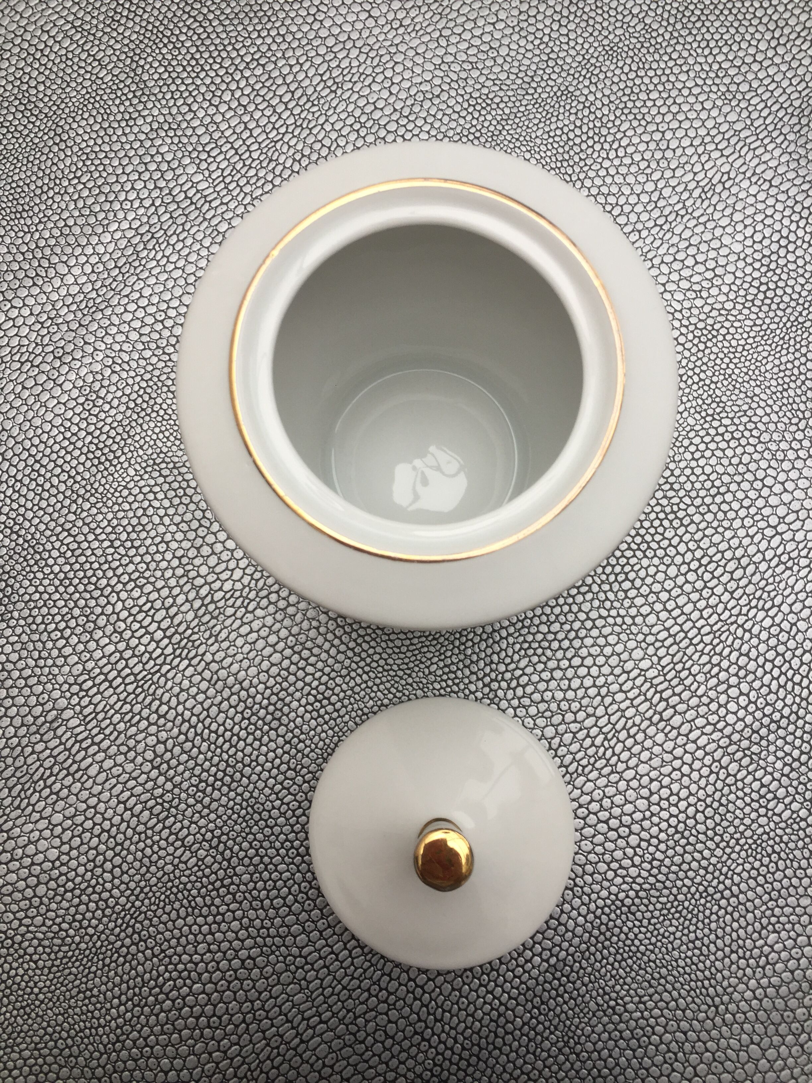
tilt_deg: -82.4
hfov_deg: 48.2
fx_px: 907
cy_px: 542
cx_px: 406
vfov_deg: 61.7
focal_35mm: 29
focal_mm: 4.15
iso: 40
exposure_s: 1/100
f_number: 2.2
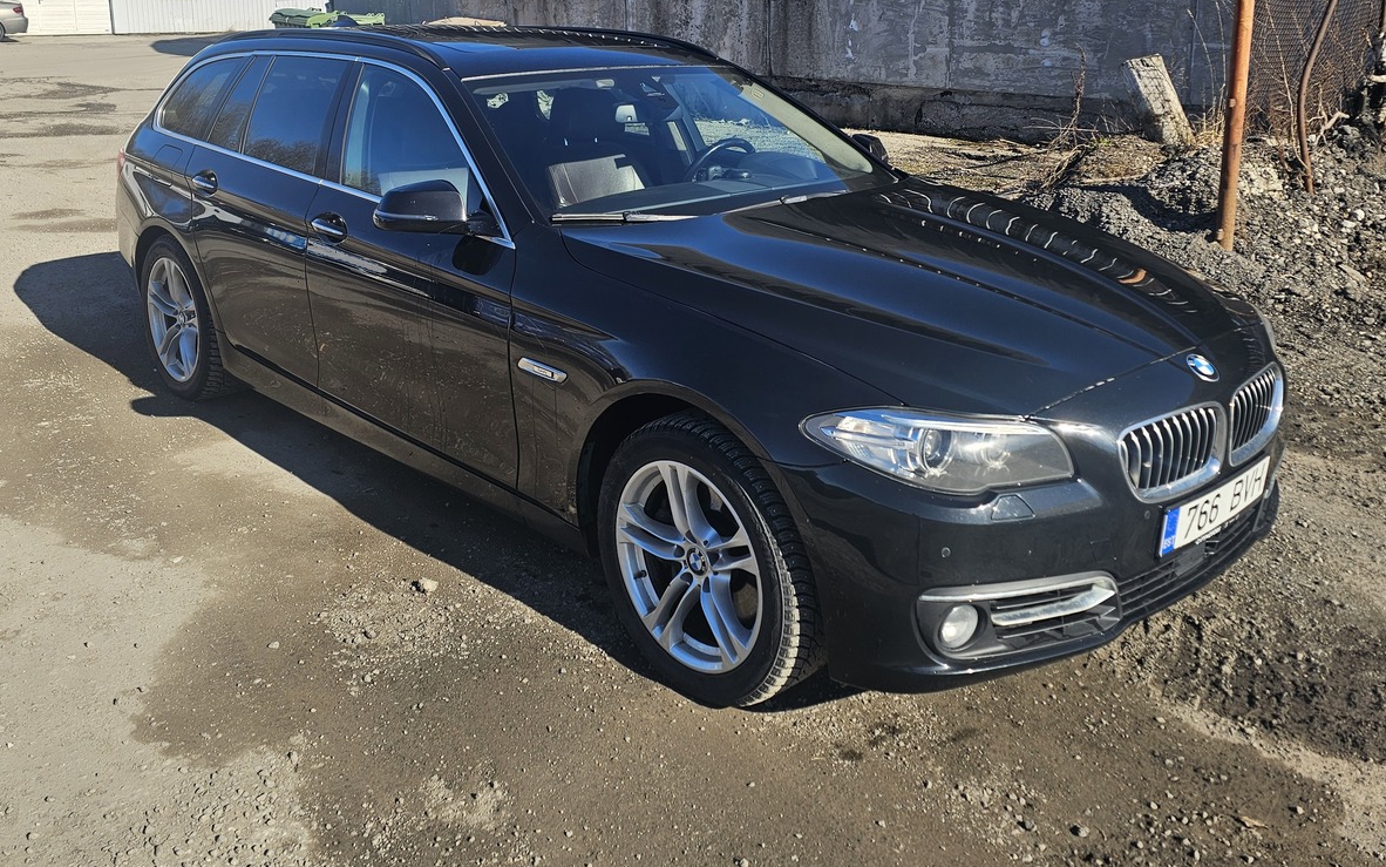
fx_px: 1247
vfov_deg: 37.9
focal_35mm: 33
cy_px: 291
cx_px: 685
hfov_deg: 58.1
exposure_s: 1/508
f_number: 1.7
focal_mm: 6.3
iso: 10
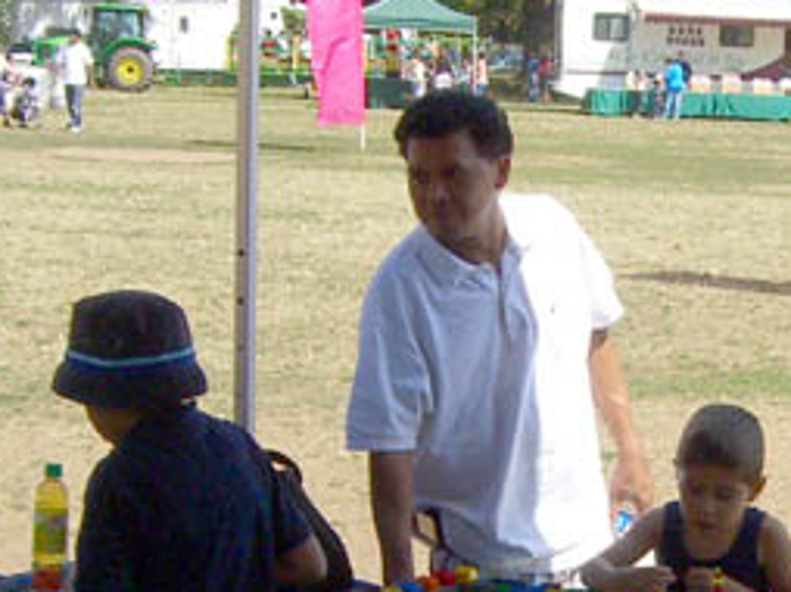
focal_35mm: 145
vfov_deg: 10.1
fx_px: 3310
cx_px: 629
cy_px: 620
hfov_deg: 13.6
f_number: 8.8
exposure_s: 1/250
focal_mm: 9.5
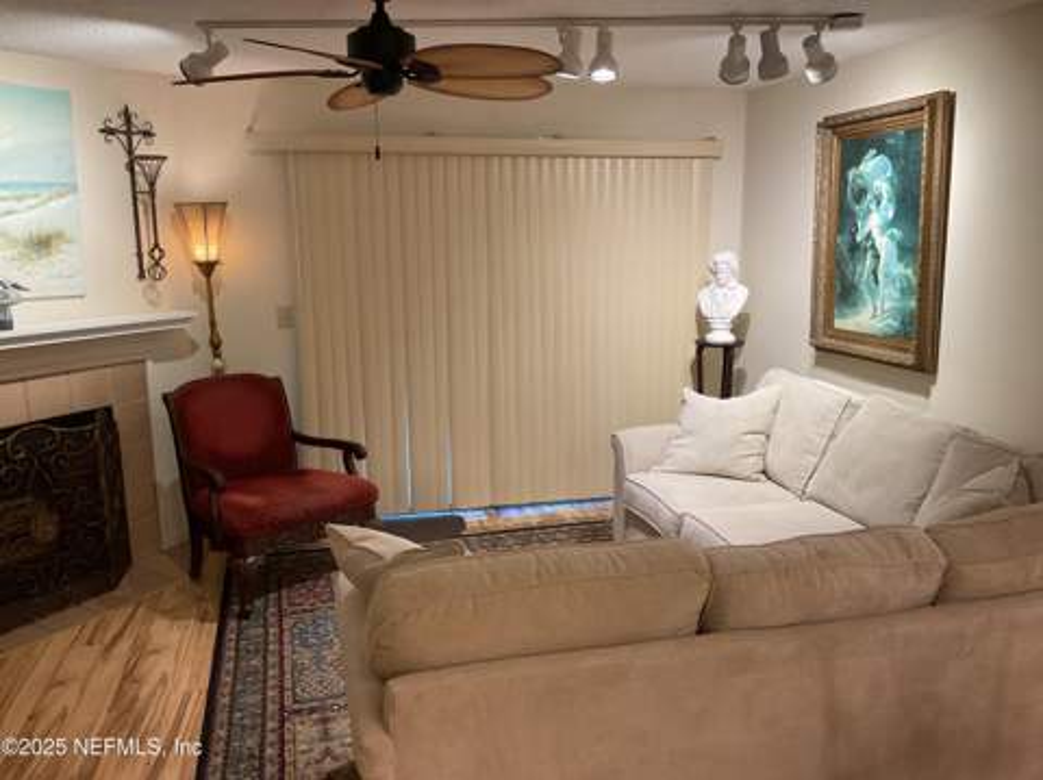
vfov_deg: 48.2
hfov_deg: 61.7
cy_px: 390
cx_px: 522
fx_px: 873
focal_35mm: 29
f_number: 1.8
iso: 80
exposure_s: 1/60
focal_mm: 3
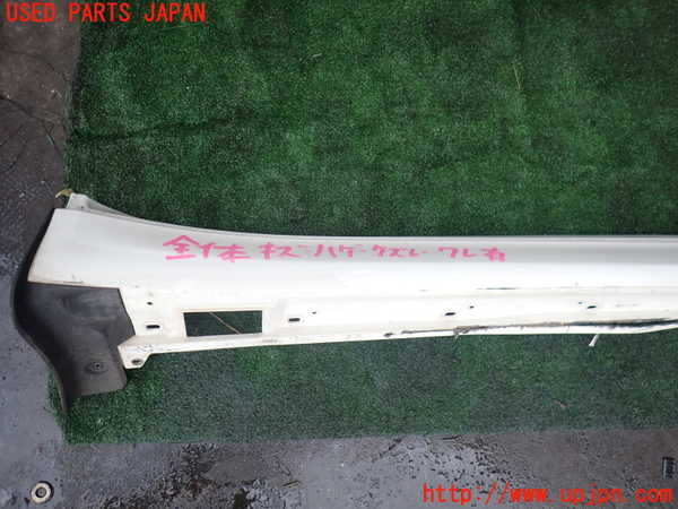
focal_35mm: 25
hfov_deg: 69.4
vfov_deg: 54.9
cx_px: 339
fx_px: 490
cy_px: 254
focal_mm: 4.5
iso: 100
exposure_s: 1/200
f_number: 2
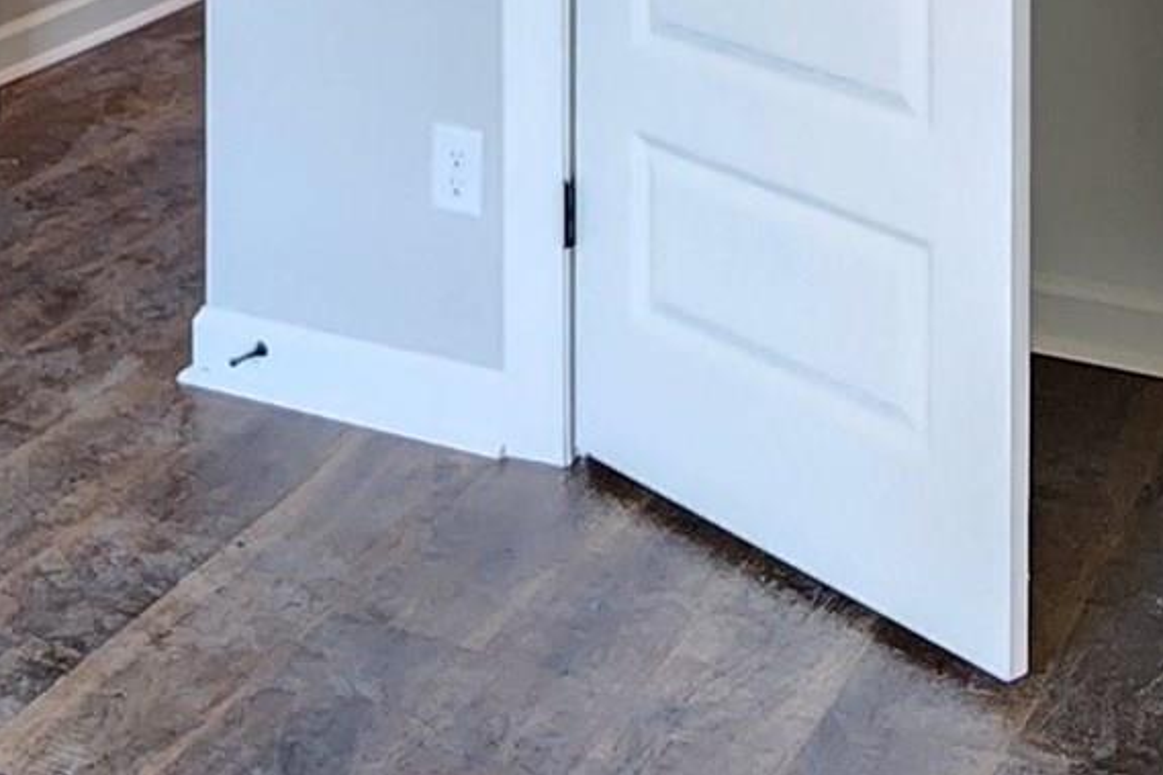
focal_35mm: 73
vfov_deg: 15.8
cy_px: -630
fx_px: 2357
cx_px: 143
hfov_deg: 26.9
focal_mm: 2.2
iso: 250
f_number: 2.2
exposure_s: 1/60
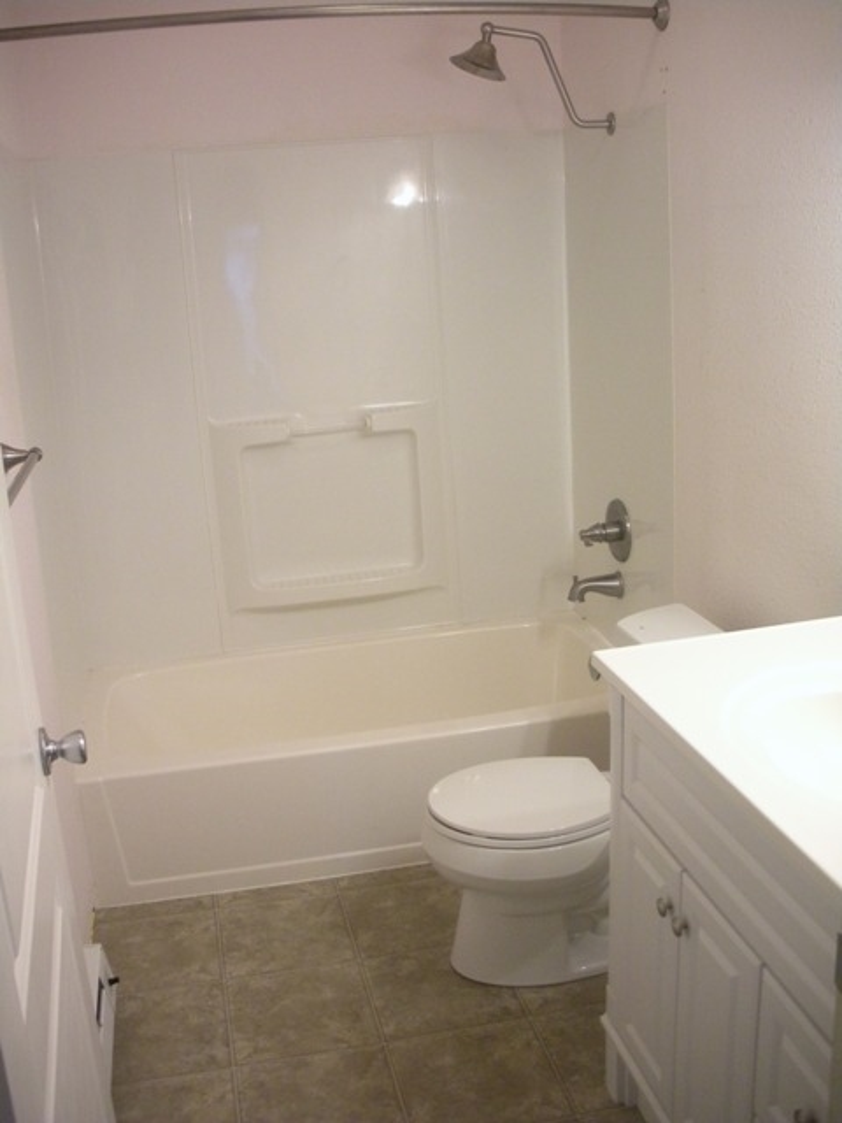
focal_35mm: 35
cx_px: 421
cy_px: 562
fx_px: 1135
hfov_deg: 40.7
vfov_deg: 52.6
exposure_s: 1/60
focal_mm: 6.3
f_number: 3.5
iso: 400
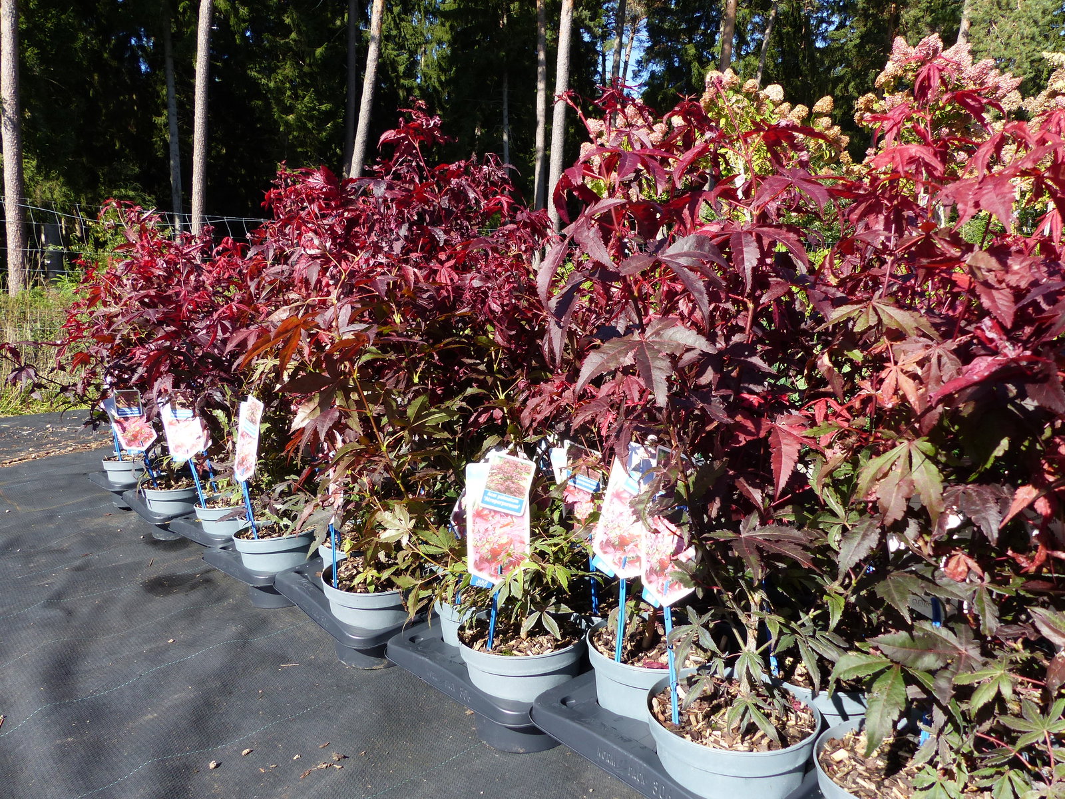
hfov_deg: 69.4
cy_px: 400
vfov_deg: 54.9
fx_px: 769
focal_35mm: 25
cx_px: 532
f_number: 4
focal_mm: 4.5
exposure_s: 1/320
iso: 100
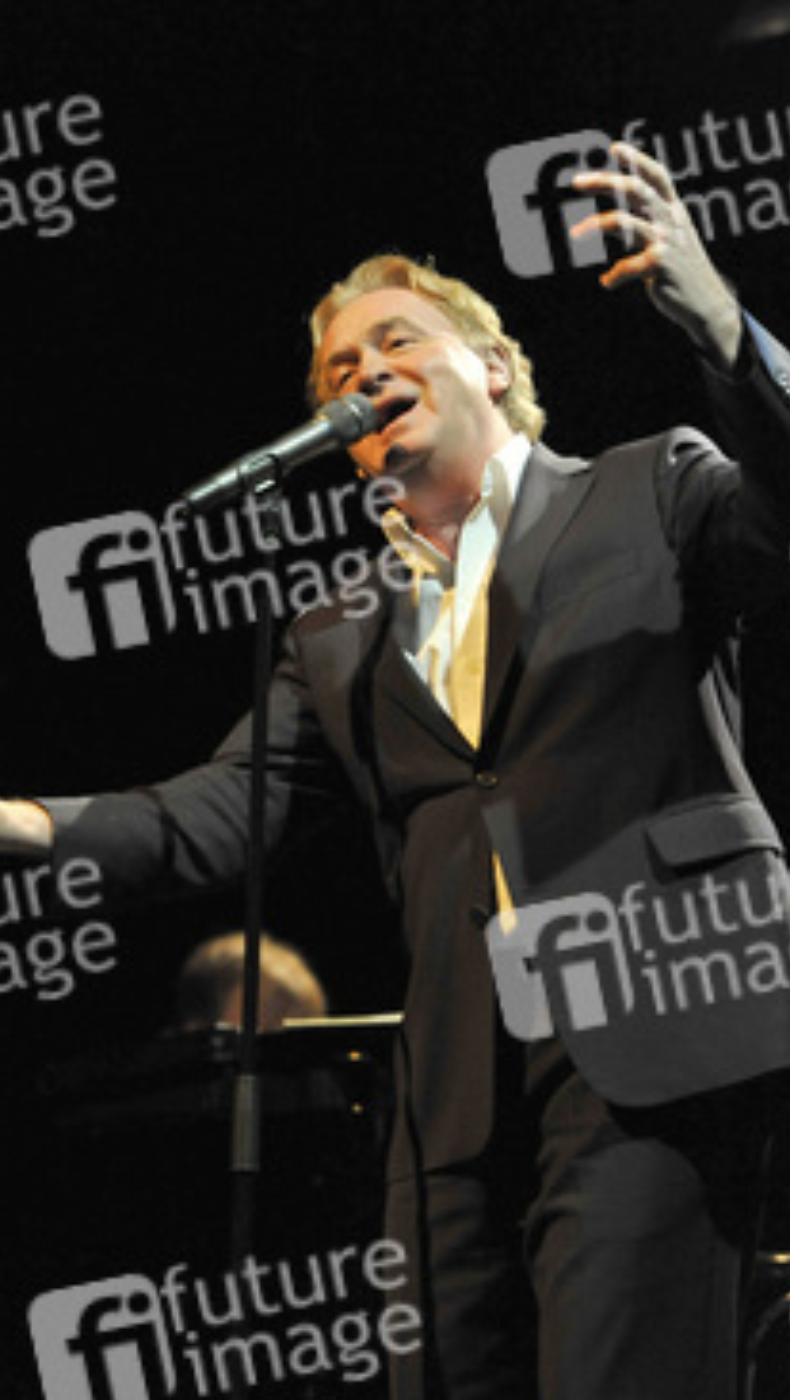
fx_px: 5091
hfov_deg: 8.9
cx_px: 338
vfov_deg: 15.7
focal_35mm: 137
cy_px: 759
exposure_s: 1/160
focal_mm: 120
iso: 2500
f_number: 2.8
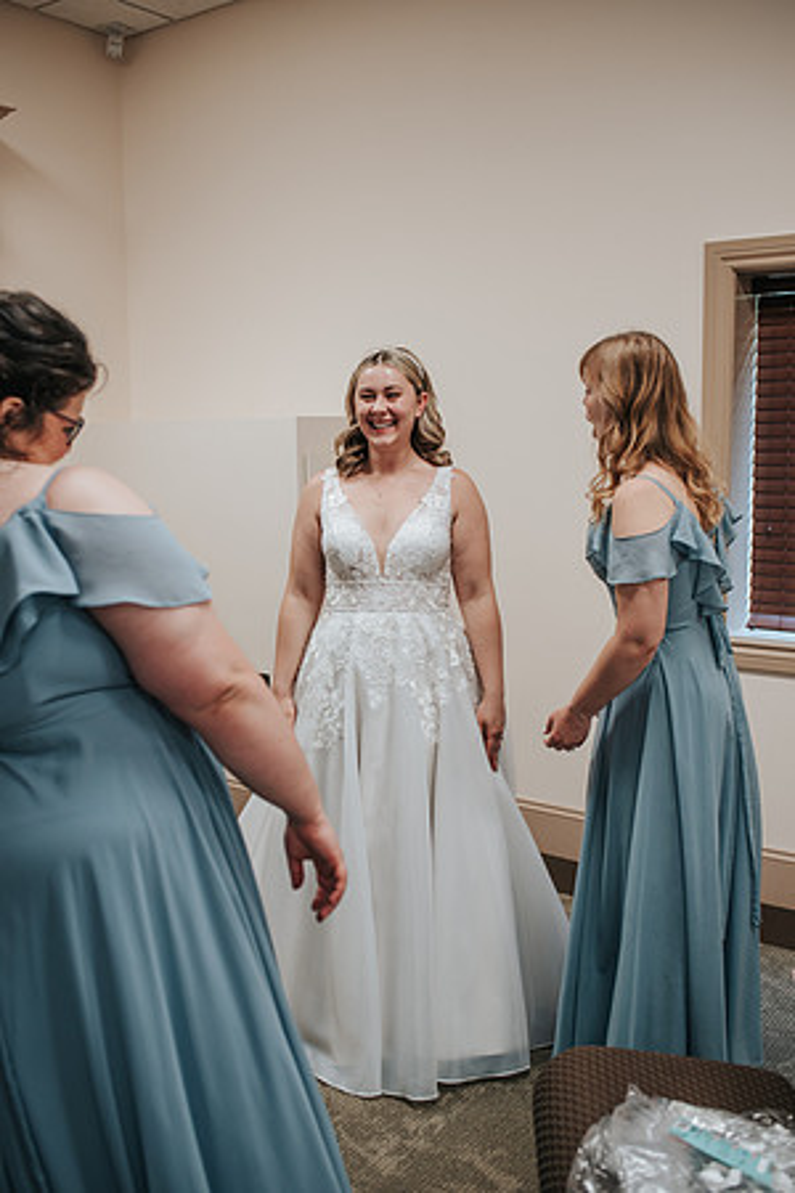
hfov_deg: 37.9
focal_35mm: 35
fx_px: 1159
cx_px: 398
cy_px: 596
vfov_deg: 54.4
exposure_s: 1/125
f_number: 2.8
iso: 360
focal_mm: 35
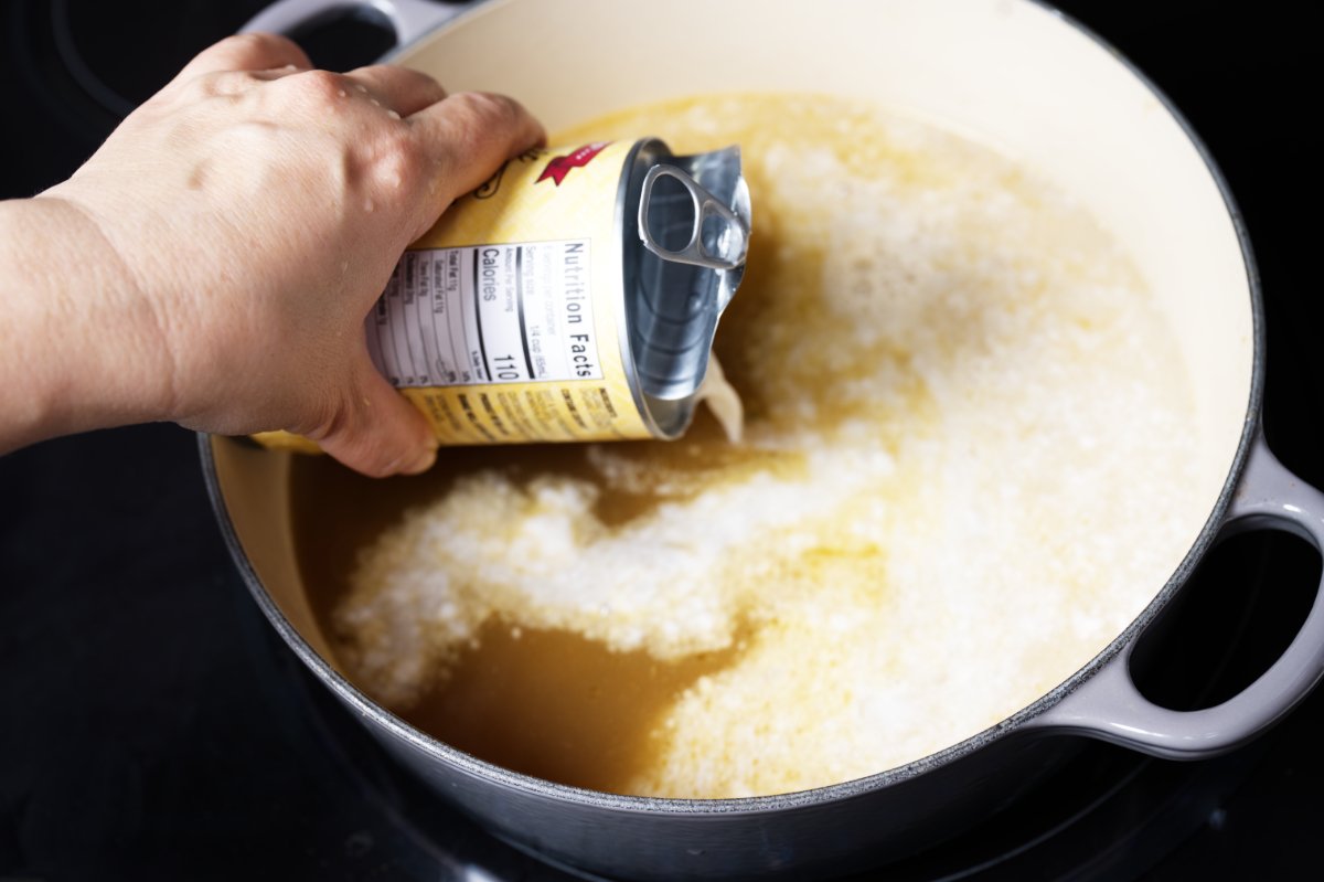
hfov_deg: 36.9
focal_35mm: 54
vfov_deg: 25.0
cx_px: 662
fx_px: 1985
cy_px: 441
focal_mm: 54
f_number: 5
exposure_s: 1/80
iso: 100
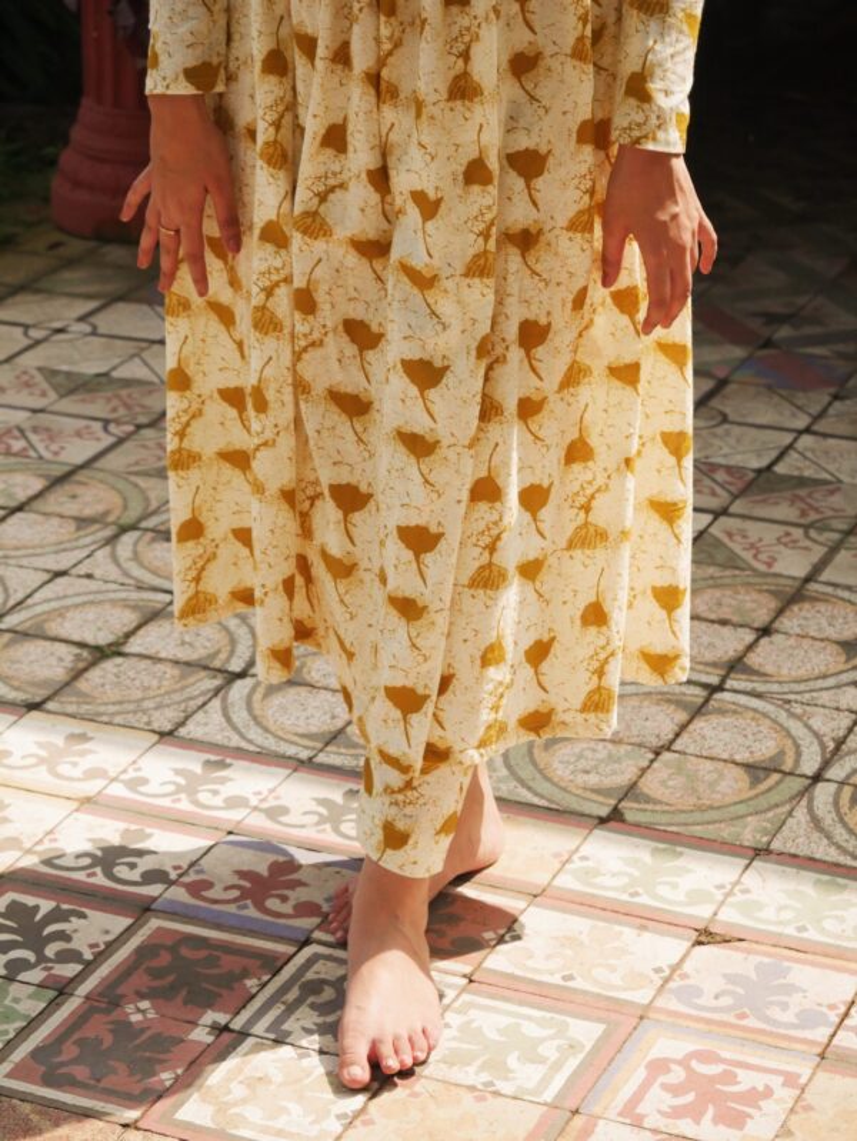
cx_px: 428
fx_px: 2969
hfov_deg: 16.4
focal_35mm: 90
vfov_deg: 21.8
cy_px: 570
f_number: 5
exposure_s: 1/3200
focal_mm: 45
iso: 1600
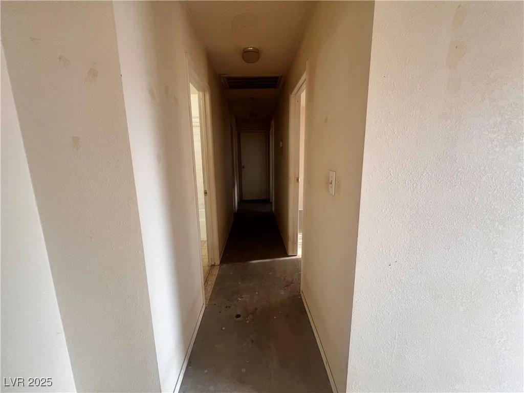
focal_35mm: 13
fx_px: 197
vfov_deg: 89.9
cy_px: 196
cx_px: 262
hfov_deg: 106.2
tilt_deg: -11.6
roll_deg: +0.7
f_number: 1.8
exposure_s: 1/99
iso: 200
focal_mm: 1.57
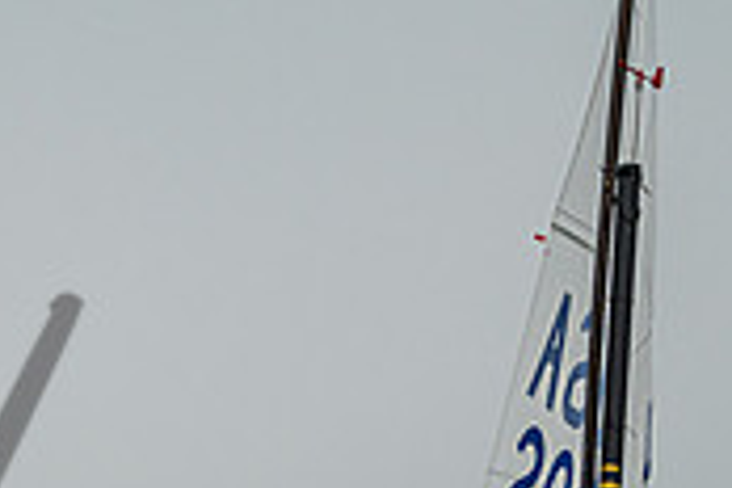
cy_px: 867
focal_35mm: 438
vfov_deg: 3.1
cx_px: -42
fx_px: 8905
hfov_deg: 4.7
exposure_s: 1/3200
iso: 320
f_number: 4.5
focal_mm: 115
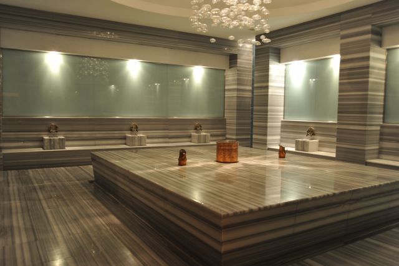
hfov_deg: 62.0
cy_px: 133
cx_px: 200
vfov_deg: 43.6
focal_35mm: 30
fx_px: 332
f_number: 5.6
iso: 200
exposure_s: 1.3
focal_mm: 30
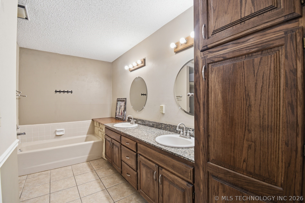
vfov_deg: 77.3
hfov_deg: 100.4
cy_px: 102
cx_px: 152
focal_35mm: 15
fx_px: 127
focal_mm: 10
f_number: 13
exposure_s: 1/6
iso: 200
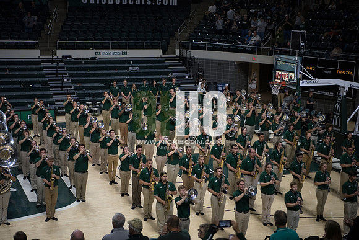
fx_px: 698
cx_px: 180
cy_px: 120
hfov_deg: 28.8
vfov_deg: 19.5
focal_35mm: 70
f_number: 2.8
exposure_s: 1/1000
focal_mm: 70
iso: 2000
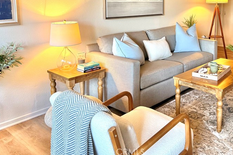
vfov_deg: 33.6
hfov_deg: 49.1
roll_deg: -0.5
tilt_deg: -7.0
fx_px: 246
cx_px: 168
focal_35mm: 38
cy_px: 24
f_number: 1.78
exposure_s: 1/120
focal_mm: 6.76
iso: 250
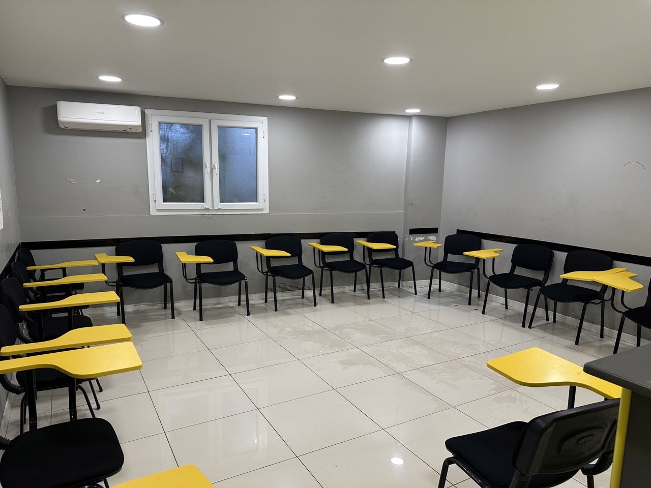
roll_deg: -0.6
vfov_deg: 56.8
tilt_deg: -8.3
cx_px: 326
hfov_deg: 71.6
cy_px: 244
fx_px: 451
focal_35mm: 24
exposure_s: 1/100
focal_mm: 6.86
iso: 100
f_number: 1.78
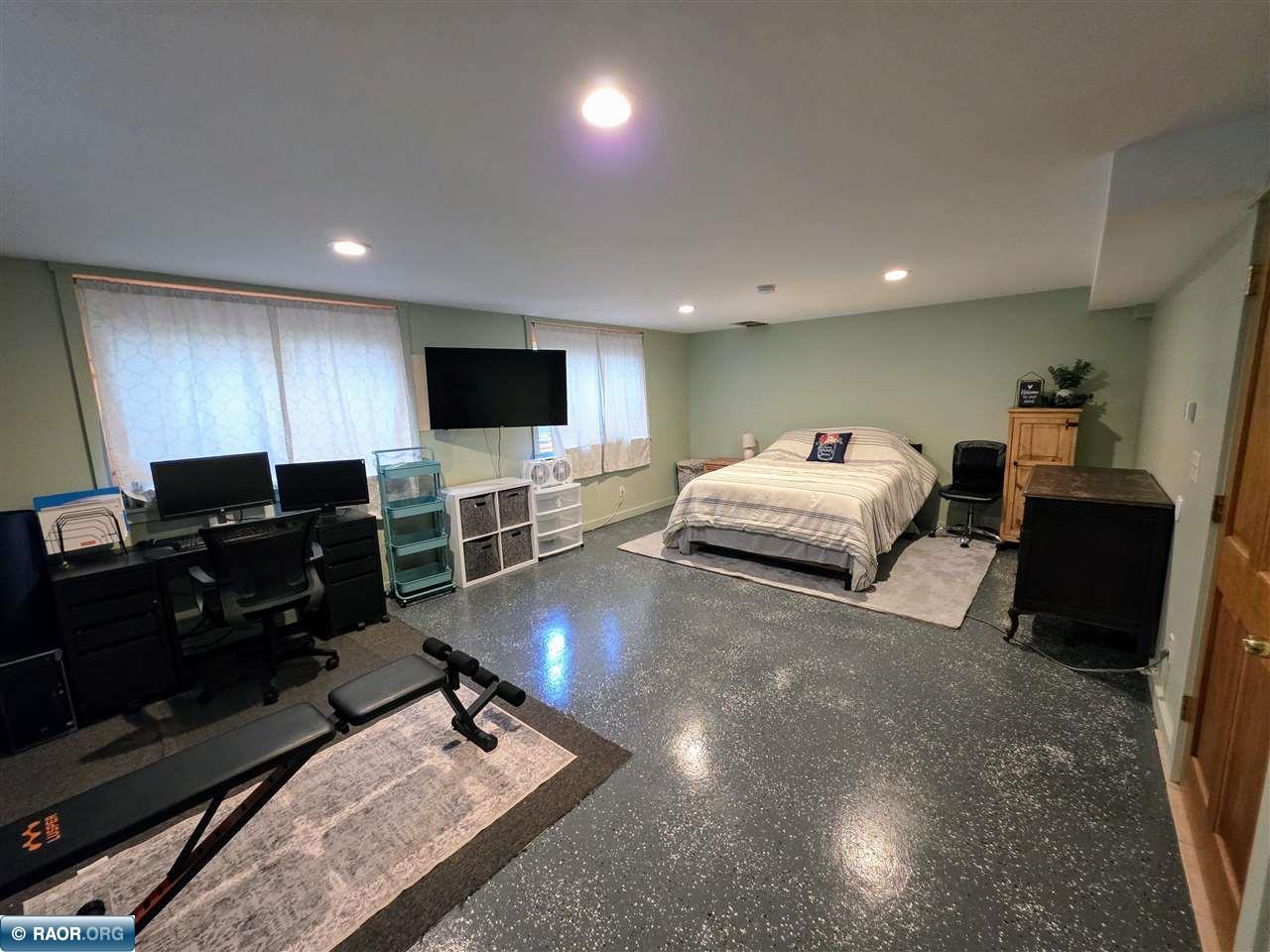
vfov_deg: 89.9
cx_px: 635
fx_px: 477
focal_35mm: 13
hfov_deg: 106.2
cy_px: 476
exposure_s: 1/60
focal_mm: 2.2
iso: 500
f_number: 1.9
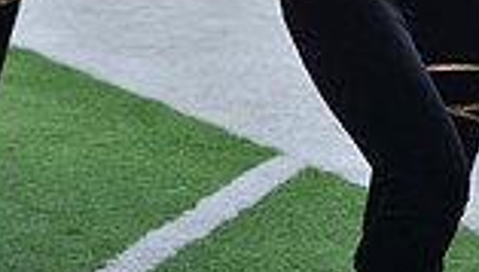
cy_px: -385
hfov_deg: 7.1
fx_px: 3881
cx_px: 337
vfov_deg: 3.9
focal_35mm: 305
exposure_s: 1/800
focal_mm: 102
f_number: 5.6
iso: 200
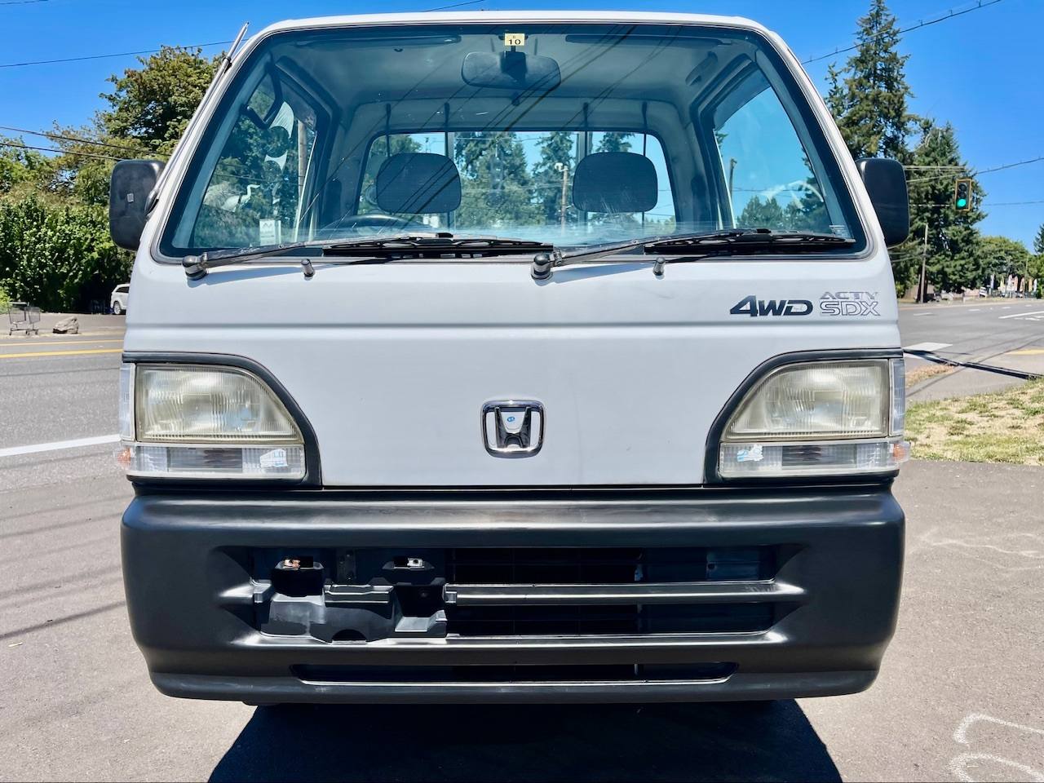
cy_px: 392
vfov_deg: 54.9
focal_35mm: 25
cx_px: 522
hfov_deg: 69.4
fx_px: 754
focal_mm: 5.1
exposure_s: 1/6250
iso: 32
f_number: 1.6
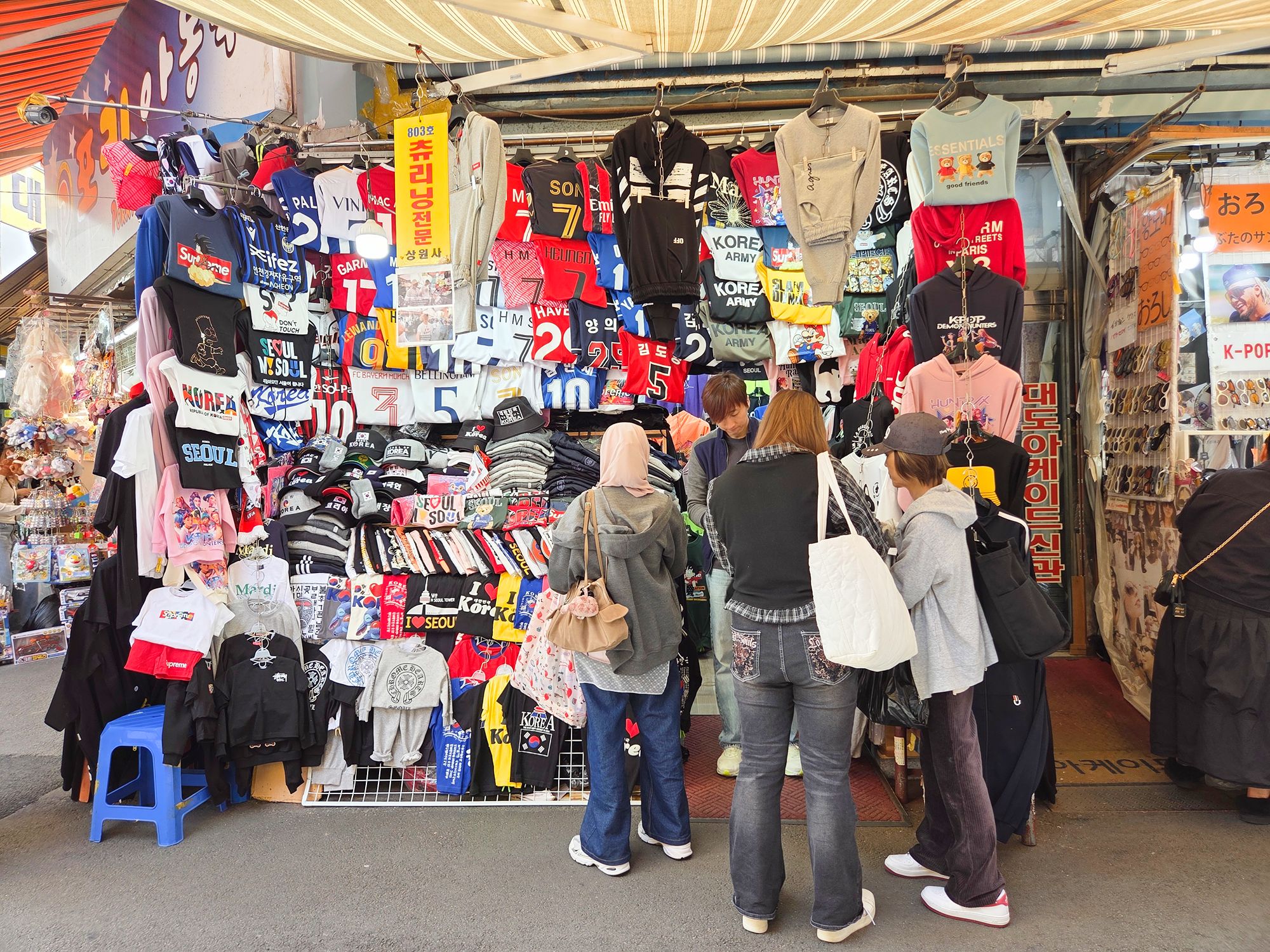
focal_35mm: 23
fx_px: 844
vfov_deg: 58.9
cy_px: 476
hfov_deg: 73.9
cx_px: 635
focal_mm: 5.4
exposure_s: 1/120
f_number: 1.8
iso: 40
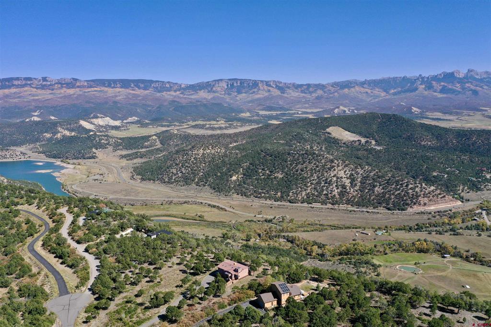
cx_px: 246
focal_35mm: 28
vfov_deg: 46.4
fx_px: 382
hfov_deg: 65.5
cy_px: 164
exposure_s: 1/500
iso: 100
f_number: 6.3
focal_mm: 10.26
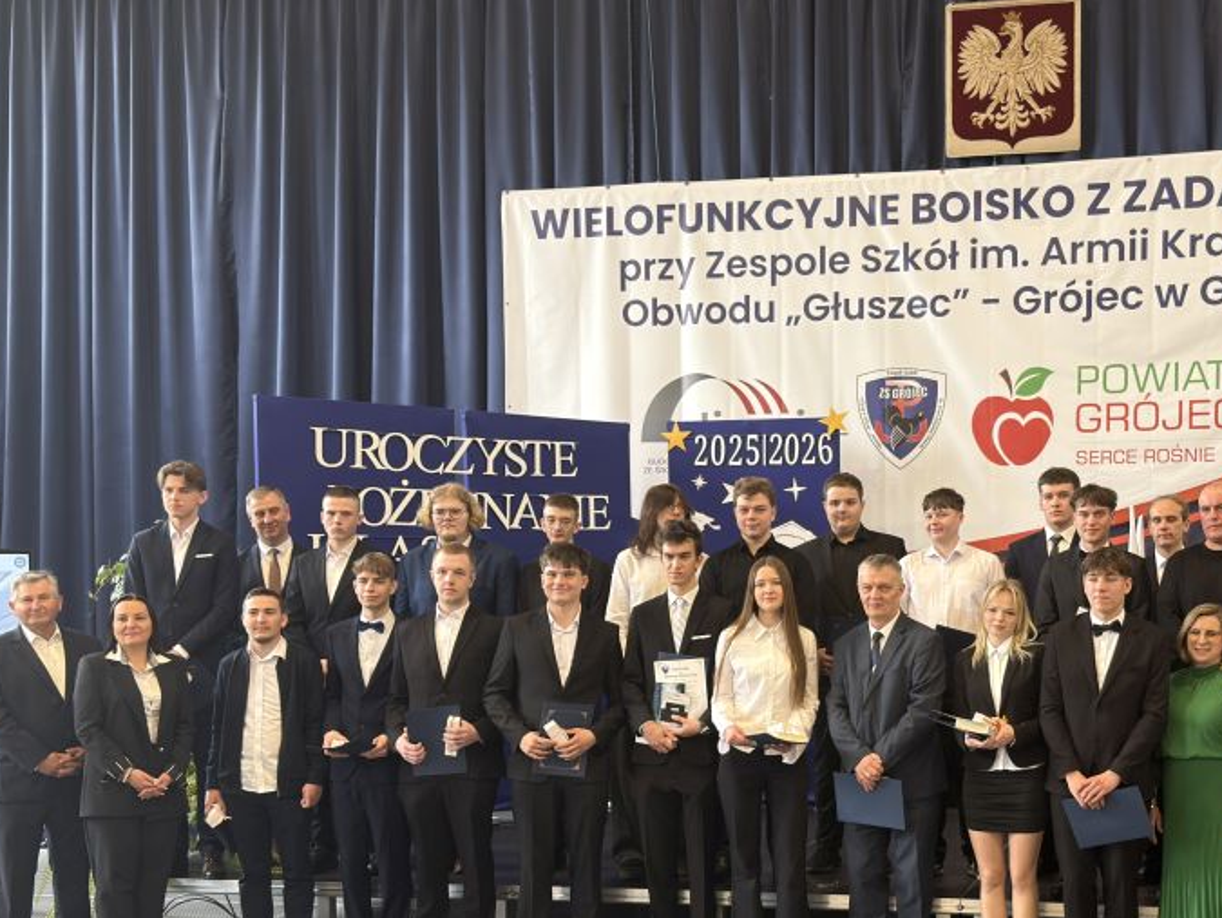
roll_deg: +1.0
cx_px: 871
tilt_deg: -1.9
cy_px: 636
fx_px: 1660
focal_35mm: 47
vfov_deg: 30.6
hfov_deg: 39.6
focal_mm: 6.76
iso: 50
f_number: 1.78
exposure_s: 1/50
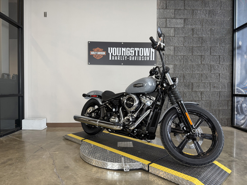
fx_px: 171
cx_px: 124
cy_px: 92
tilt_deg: +0.4
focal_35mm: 24
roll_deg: +0.4
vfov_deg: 56.8
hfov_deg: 71.6
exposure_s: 1/60
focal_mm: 6.76
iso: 125
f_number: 1.78
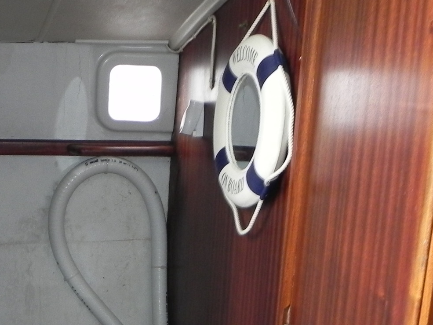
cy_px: 328
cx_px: 103
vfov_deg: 21.4
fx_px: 826
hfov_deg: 28.9
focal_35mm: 66
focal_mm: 4.6
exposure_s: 1/30
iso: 200
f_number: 2.8
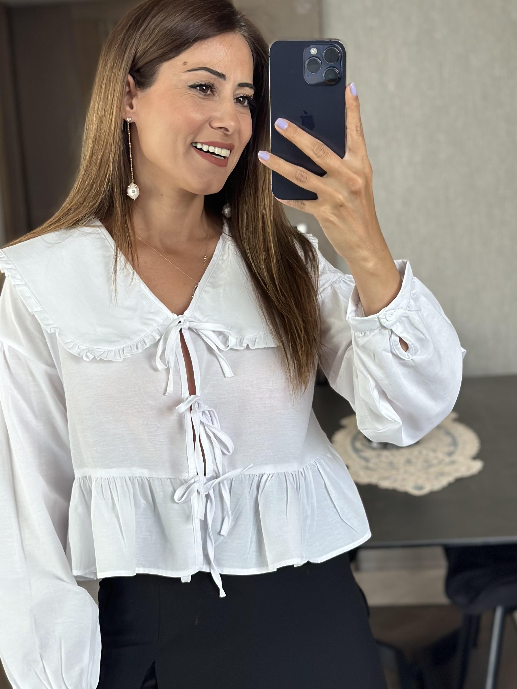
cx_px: 217
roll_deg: +4.4
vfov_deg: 27.0
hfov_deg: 20.4
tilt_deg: -14.9
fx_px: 1434
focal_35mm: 72
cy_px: 386
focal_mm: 6.86
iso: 125
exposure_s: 1/120
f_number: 1.78
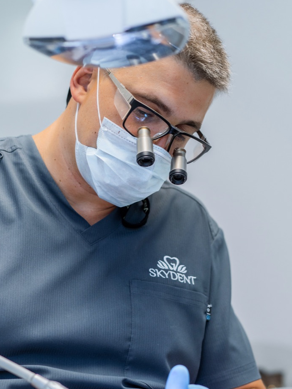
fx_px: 1035
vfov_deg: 21.2
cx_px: 120
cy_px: 283
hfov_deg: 16.1
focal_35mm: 92
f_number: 2.2
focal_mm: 55
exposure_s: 1/250
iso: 320
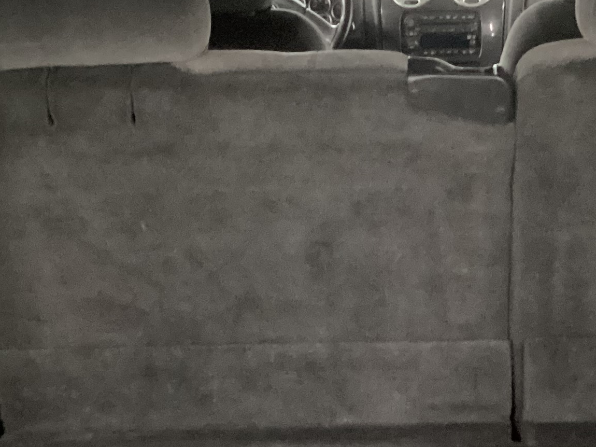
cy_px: 354
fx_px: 1515
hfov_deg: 22.2
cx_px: 389
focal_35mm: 88
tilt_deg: -23.4
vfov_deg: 16.7
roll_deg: +0.7
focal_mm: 3.3
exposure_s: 1/17
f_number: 2.4
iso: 640
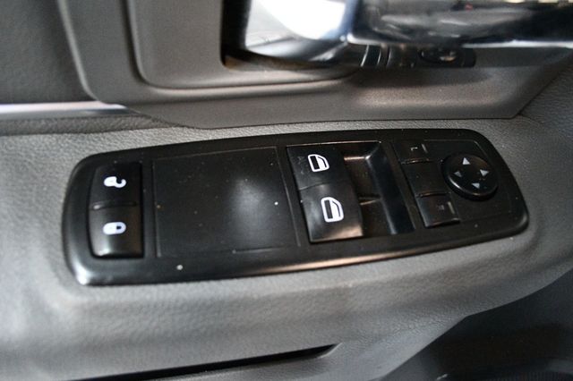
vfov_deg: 43.6
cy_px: 190
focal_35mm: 30
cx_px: 286
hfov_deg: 62.0
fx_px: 477
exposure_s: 1/60
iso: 7200
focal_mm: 20
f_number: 3.8
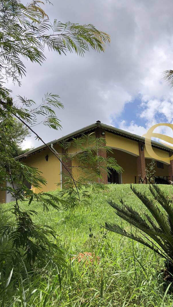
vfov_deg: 49.4
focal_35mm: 41
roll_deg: +7.9
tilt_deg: +16.5
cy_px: 153
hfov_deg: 27.1
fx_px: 334
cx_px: 181
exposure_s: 1/3205
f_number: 1.8
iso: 25
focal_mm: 3.99
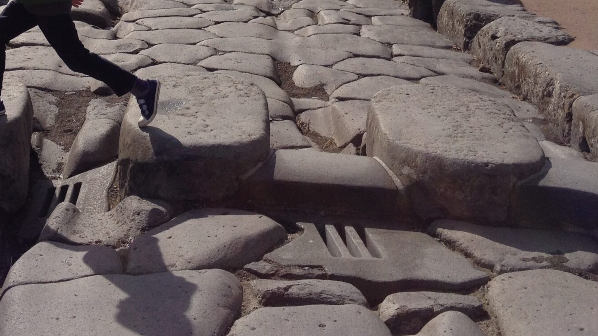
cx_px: 177
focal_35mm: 73
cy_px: -71
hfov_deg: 28.7
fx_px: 1158
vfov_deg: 15.9
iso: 50
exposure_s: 1/2907
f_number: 2.4
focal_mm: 4.28
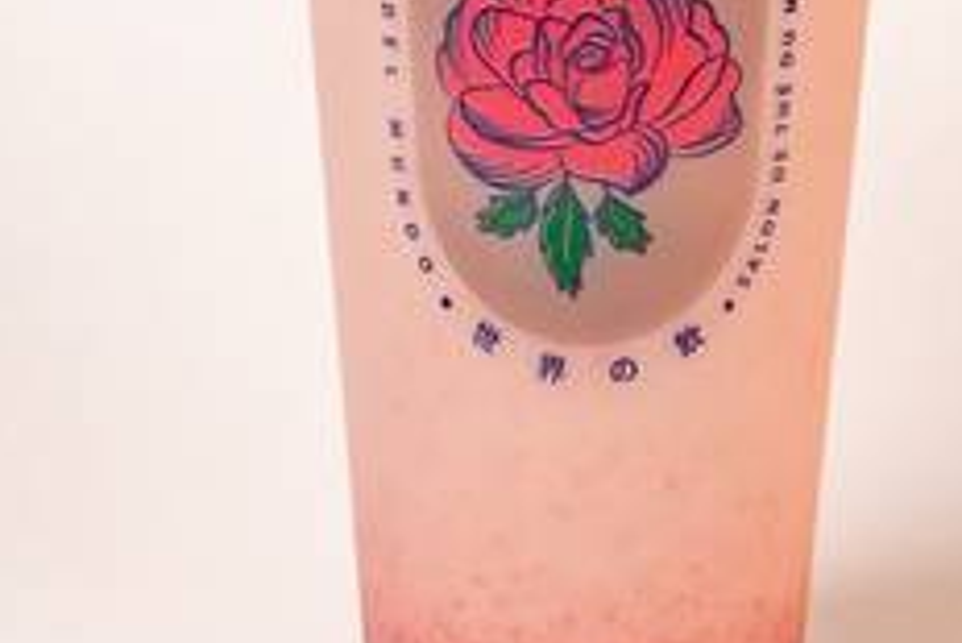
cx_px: 554
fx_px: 3957
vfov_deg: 9.2
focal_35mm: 148
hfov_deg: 13.9
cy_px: 75
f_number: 5
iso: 200
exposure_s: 1/200
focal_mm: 35
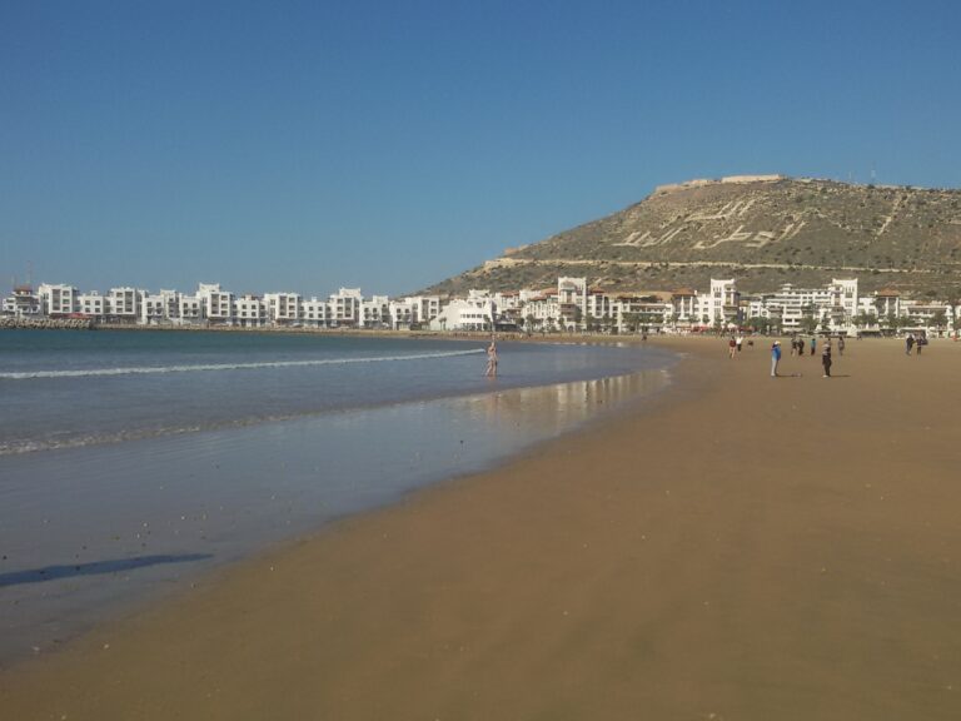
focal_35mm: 31
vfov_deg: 45.4
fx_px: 861
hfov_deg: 58.4
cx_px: 480
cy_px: 360
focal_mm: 2.93
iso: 40
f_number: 2.4
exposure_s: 1/1748
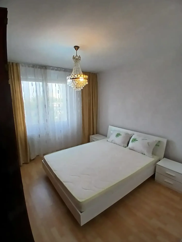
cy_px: 121
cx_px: 91
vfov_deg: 91.0
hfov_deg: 74.7
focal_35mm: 17
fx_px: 119
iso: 64
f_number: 2.2
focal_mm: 1.4
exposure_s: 1/50
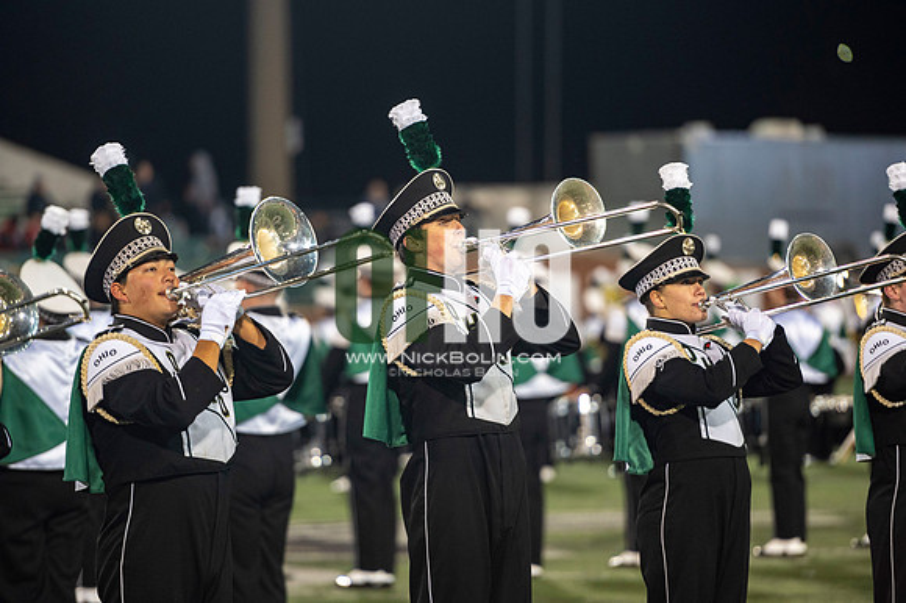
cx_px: 453
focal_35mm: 200
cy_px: 302
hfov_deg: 10.3
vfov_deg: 6.9
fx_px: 5030
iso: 1000
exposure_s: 1/500
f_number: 2.8
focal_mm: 200
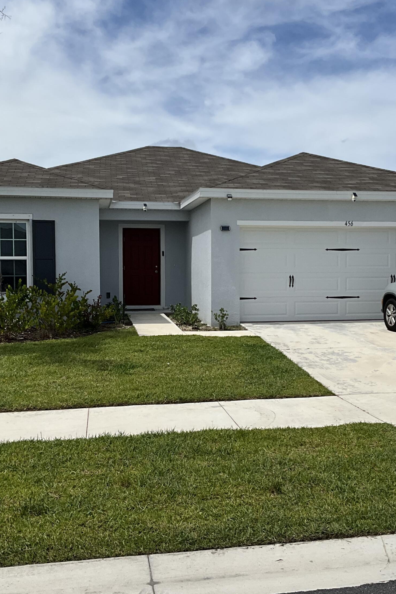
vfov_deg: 47.4
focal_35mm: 41
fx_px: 677
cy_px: 296
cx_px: 221
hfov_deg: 32.6
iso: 25
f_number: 1.8
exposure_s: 1/4785
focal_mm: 3
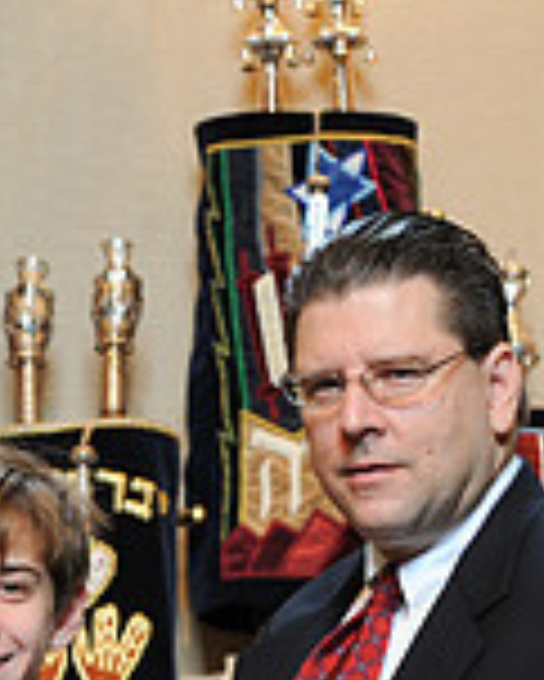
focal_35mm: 295
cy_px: 739
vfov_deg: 6.5
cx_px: -9
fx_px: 5931
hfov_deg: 5.2
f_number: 5.6
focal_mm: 82
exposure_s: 1/25
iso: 500
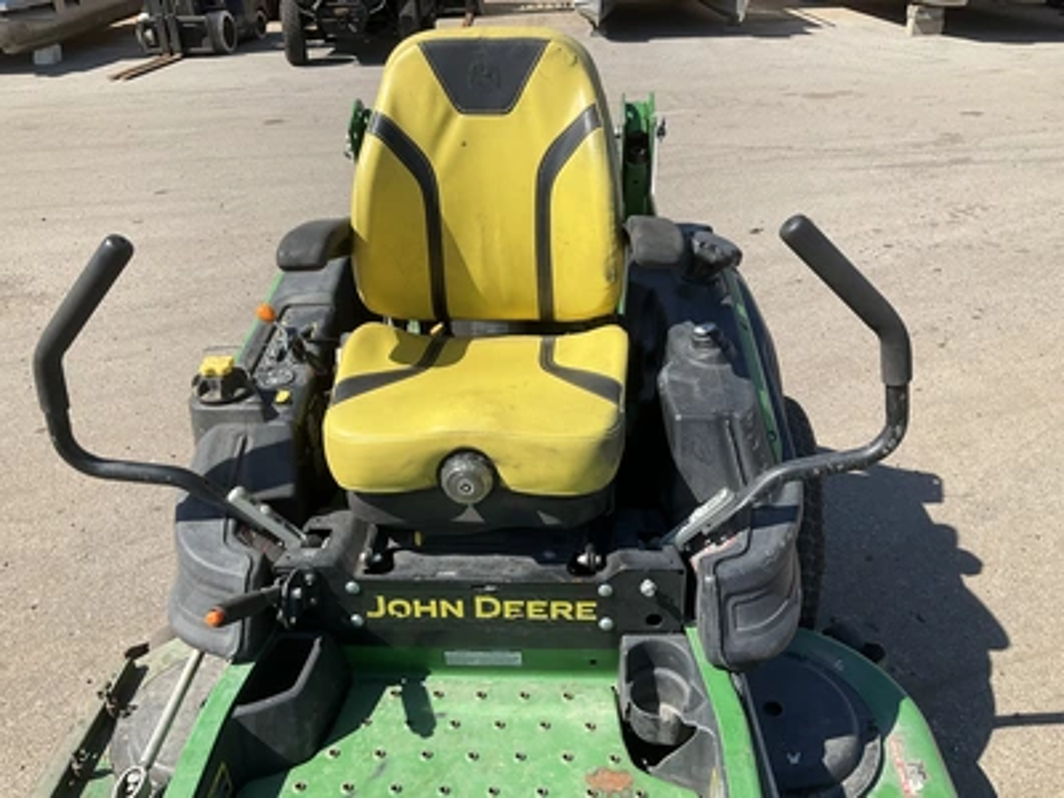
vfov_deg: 48.2
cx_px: 532
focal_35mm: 29
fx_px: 891
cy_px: 399
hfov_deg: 61.7
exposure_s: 1/1626
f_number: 1.8
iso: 25
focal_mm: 3
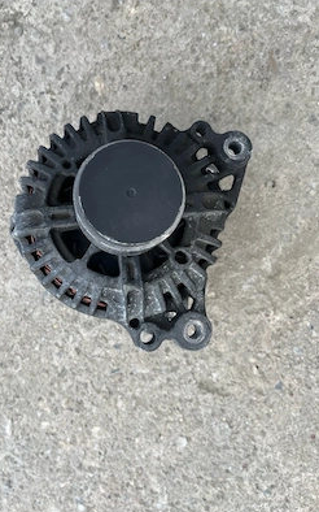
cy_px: 259
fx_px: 390
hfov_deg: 44.3
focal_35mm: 28
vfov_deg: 66.5
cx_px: 126
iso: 40
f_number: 1.6
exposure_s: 1/167
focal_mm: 5.1
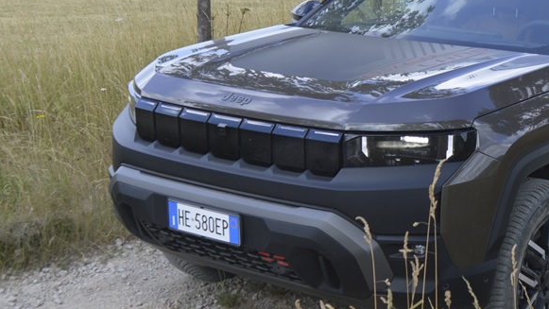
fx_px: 1063
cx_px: 435
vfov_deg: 16.5
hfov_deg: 28.4
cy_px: 82
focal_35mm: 73
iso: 100
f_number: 7.1
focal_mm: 18
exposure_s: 1/200
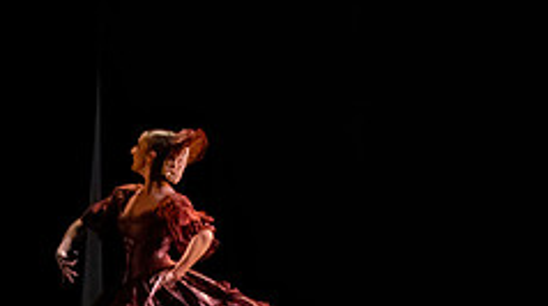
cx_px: 670
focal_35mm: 530
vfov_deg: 2.3
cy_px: 195
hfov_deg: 4.1
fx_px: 7689
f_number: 5.6
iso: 25600
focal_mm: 192
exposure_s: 1/400
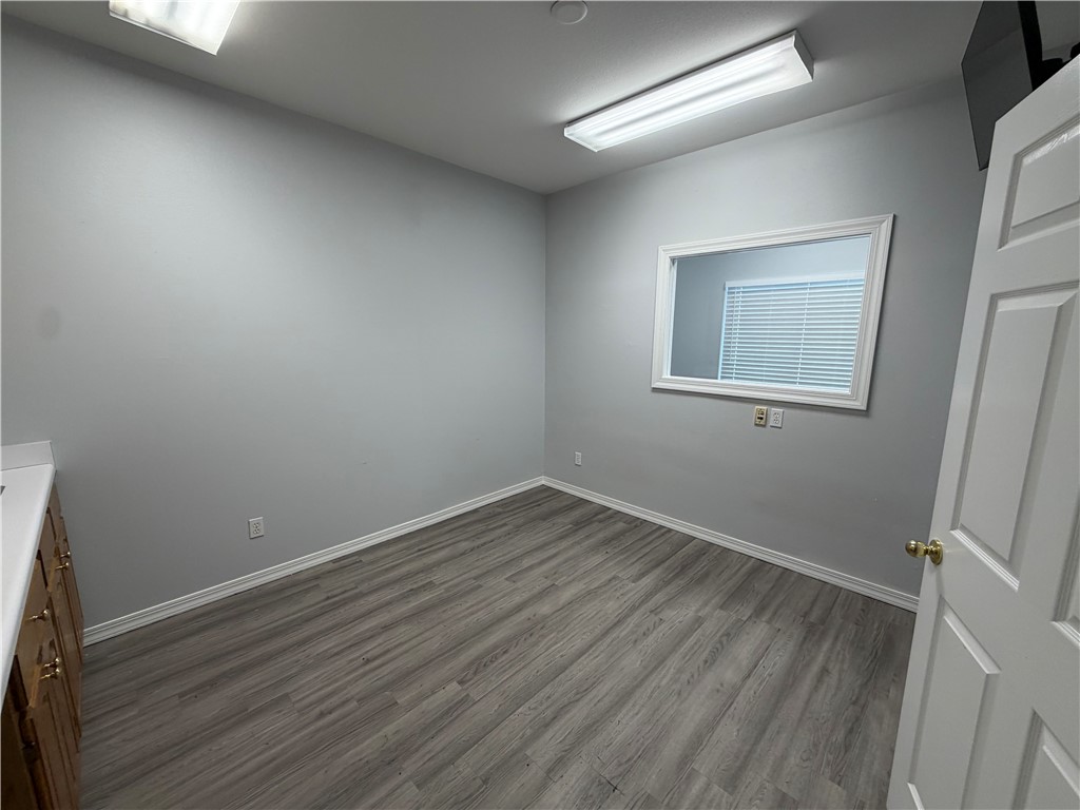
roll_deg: -0.2
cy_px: 405
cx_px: 540
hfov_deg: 102.1
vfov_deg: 85.7
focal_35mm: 14
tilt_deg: -10.6
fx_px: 437
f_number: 2.2
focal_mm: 2.22
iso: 100
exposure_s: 1/120
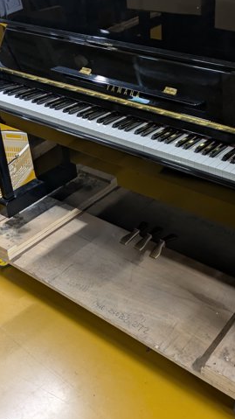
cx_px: 180
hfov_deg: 28.5
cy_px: 172
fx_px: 455
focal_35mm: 41
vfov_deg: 49.2
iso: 150
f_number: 1.89
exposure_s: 1/24
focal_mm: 5.43
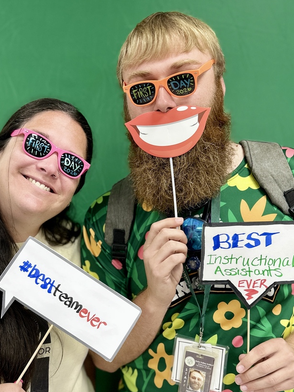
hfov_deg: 46.7
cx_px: 130
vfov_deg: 59.7
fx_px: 340
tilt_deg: -12.5
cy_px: 224
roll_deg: -1.9
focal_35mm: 30
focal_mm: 6.86
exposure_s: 1/60
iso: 125
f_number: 1.78
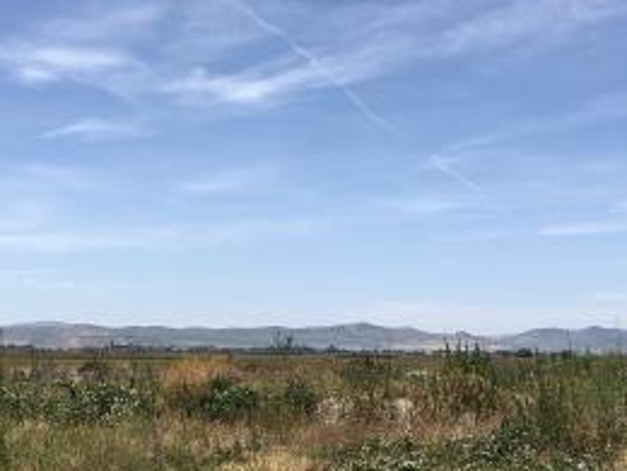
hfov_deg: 28.0
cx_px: 229
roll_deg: -0.6
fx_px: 1250
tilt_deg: +4.5
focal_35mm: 69
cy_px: 271
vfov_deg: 21.3
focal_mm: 4
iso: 20
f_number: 1.8
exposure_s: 1/3003
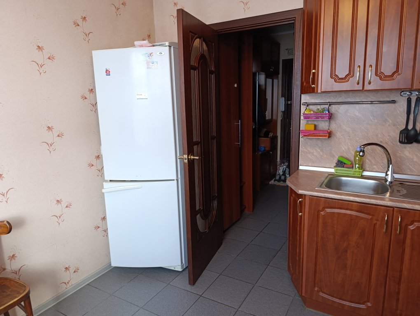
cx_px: 210
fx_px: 279
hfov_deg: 73.8
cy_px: 158
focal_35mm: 23
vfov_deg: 59.0
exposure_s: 1/100
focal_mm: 6.14
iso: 640
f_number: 1.6
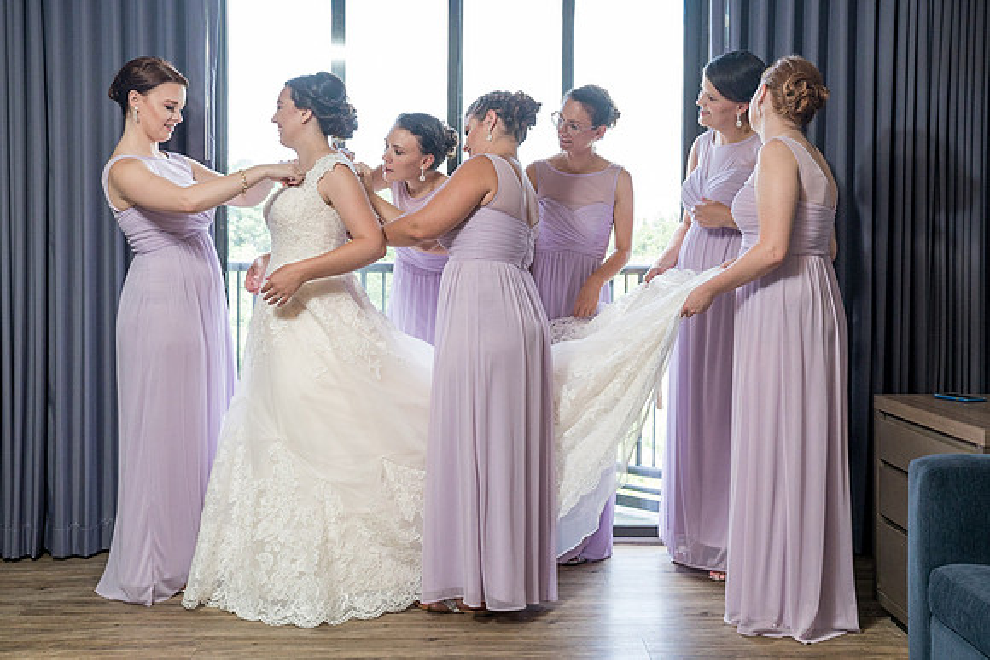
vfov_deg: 31.4
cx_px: 507
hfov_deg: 45.7
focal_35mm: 43
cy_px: 308
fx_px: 1175
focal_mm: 37
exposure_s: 1/200
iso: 1000
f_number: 5.6
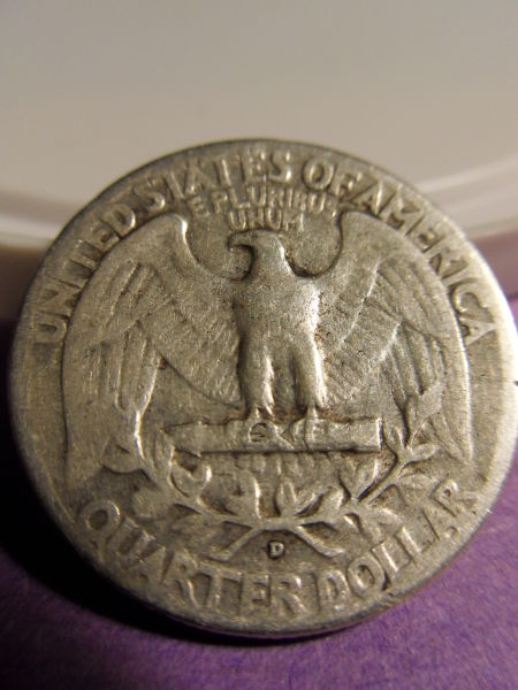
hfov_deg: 40.7
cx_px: 259
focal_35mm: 35
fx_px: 698
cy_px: 345
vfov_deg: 52.6
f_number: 3.5
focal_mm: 6.3
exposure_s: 1/30
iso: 160
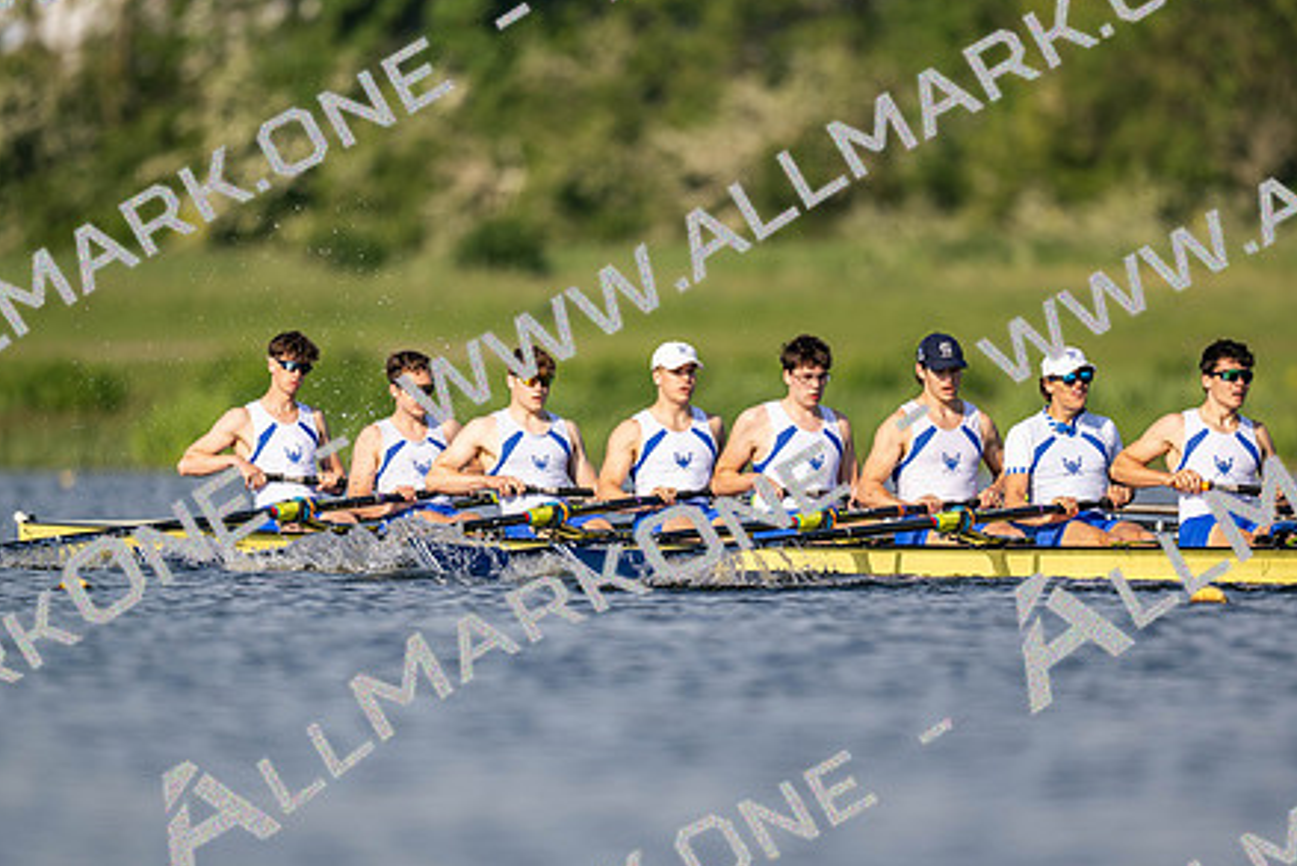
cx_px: 762
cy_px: 433
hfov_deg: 2.6
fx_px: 28542
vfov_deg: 1.7
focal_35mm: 792
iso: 220
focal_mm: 600
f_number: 4
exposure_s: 1/2500
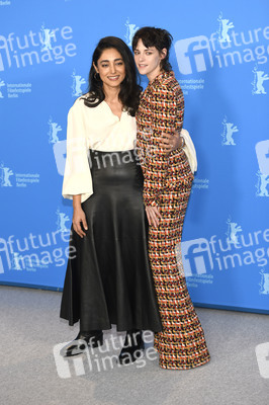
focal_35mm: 70
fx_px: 786
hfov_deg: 19.4
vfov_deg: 28.9
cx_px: 134
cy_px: 202
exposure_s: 1/400
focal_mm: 70
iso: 640
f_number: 2.8
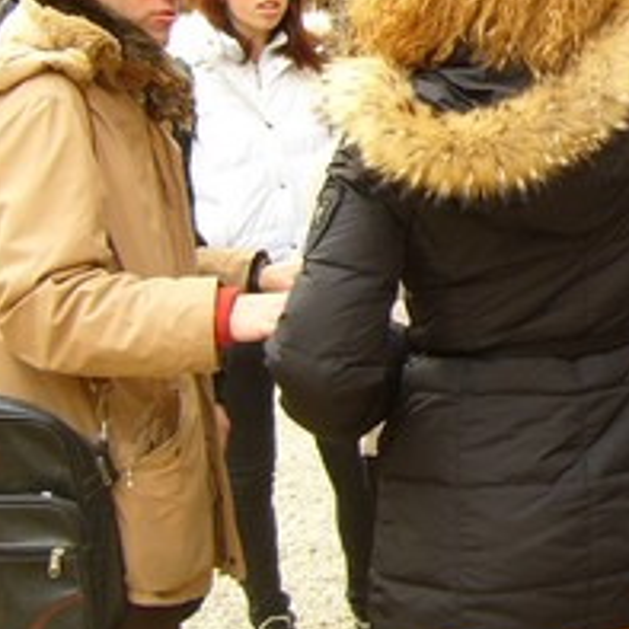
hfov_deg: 18.7
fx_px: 1809
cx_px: 741
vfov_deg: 19.6
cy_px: 169
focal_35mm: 88
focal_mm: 5.8
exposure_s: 1/50
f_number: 2.8
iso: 80
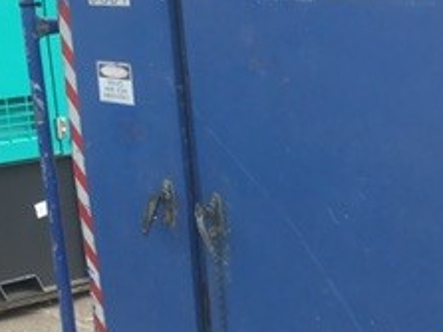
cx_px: 403
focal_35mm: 89
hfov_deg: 21.5
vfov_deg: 16.4
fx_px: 1138
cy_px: 298
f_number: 2.4
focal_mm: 3.3
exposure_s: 1/622
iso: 25
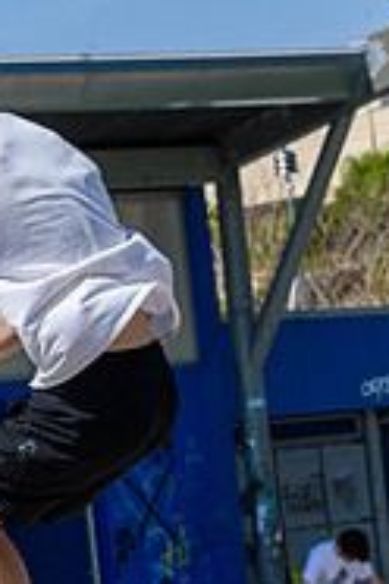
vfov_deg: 8.0
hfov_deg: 5.4
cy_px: 703
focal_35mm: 254
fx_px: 4117
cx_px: 53
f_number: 8
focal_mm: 70
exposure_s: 1/1000
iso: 200
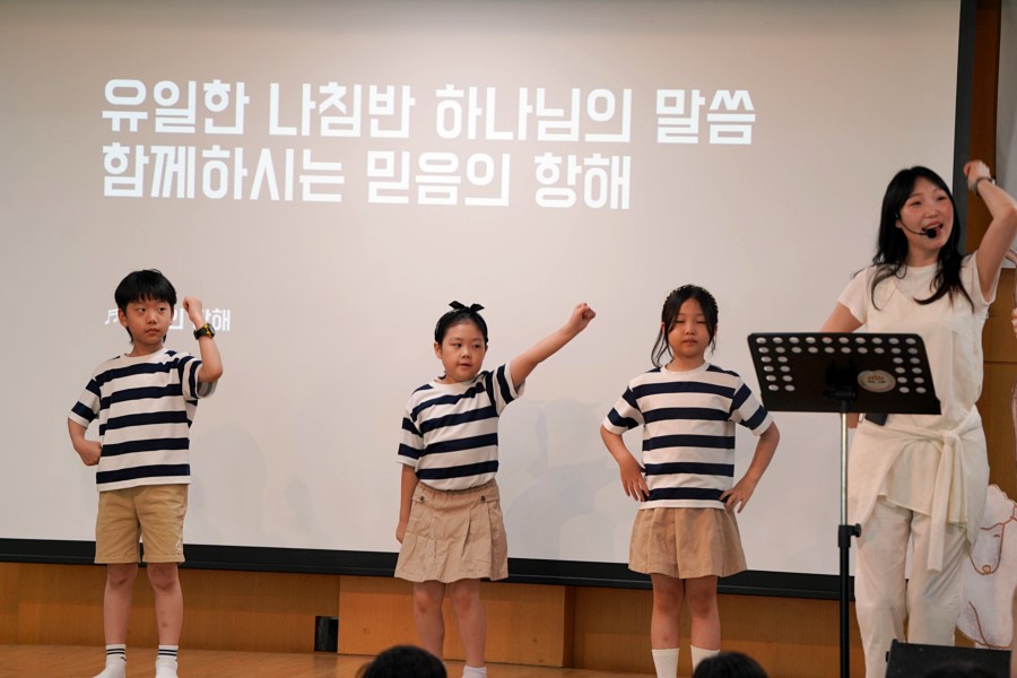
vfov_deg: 10.0
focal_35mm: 137
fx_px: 3870
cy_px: 339
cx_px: 508
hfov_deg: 15.0
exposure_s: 1/160
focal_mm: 137
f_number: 4
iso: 500
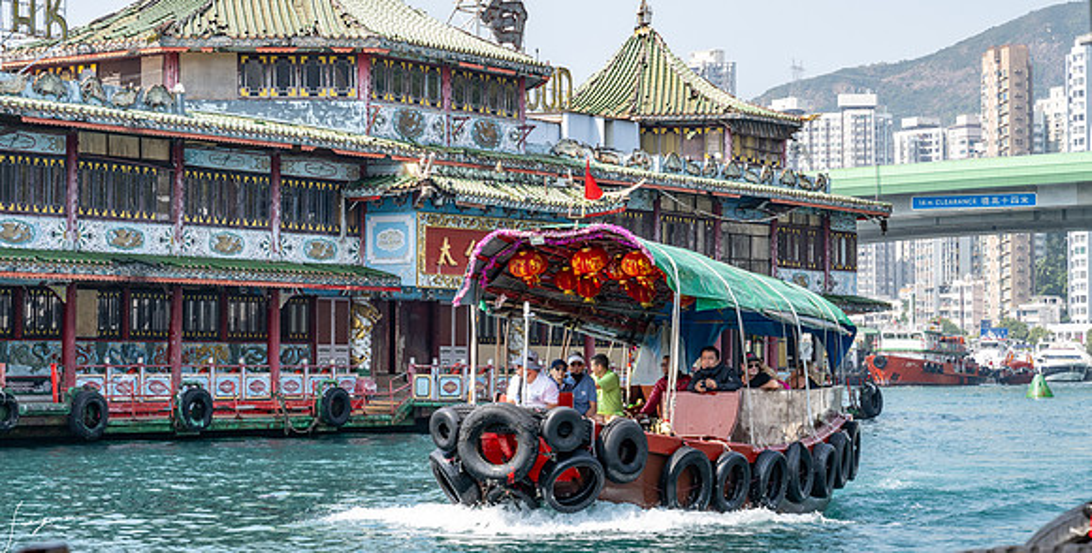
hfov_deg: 24.2
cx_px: 437
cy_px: 261
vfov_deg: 12.4
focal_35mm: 90
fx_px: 2548
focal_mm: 70
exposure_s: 1/200
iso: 200
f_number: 8
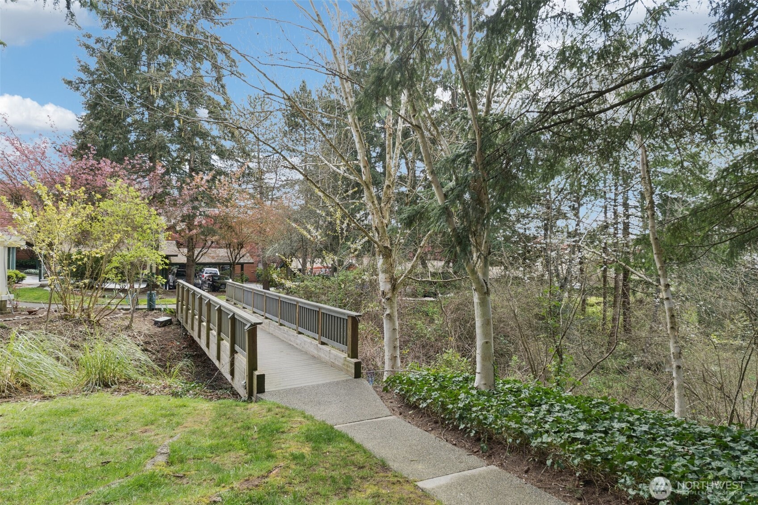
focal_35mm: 22
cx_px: 379
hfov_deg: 77.3
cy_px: 252
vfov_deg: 56.1
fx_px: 474
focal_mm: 15
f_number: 9
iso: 200
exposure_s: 1/30
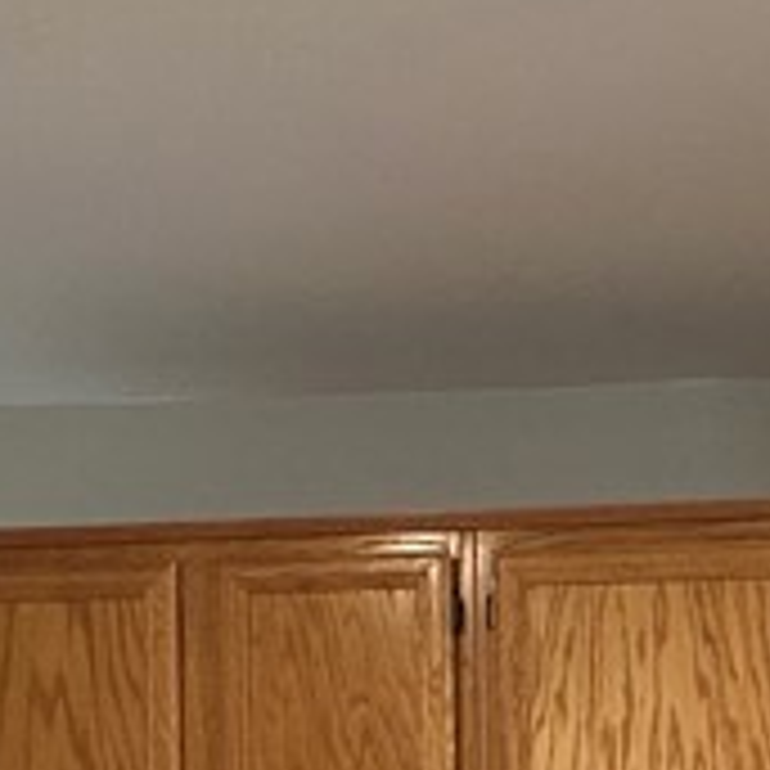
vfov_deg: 19.2
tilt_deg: -1.1
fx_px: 1862
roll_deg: +0.5
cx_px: 950
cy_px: 1274
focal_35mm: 74
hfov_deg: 21.5
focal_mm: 2.22
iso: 160
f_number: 2.2
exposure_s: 1/120
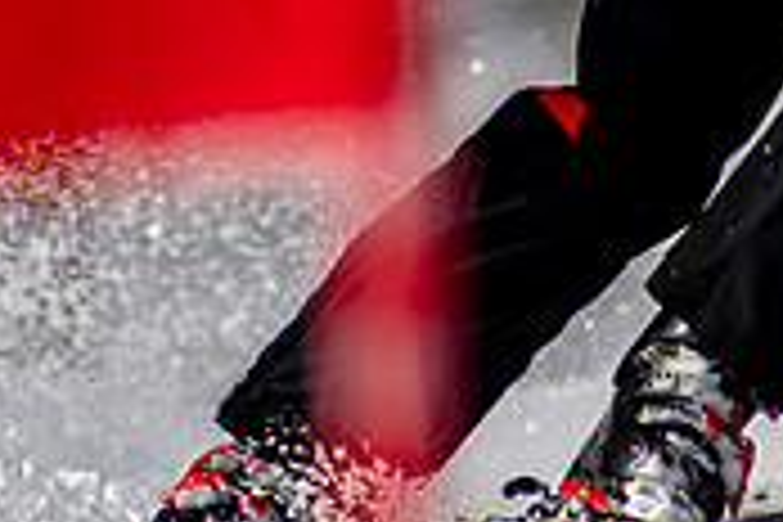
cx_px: 787
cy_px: -247
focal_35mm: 1661
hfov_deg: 1.2
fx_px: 36124
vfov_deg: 0.8
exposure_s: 1/8000
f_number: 2.8
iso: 100
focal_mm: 300
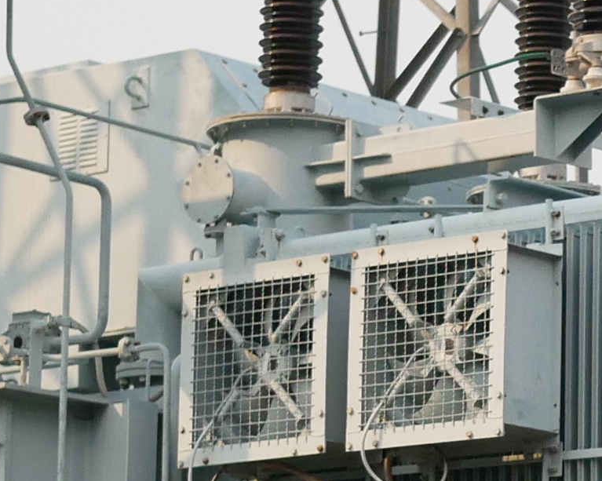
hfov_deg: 8.1
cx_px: 823
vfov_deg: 6.6
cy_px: 388
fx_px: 4168
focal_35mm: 234
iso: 800
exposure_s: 1/16000
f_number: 1.8
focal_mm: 20
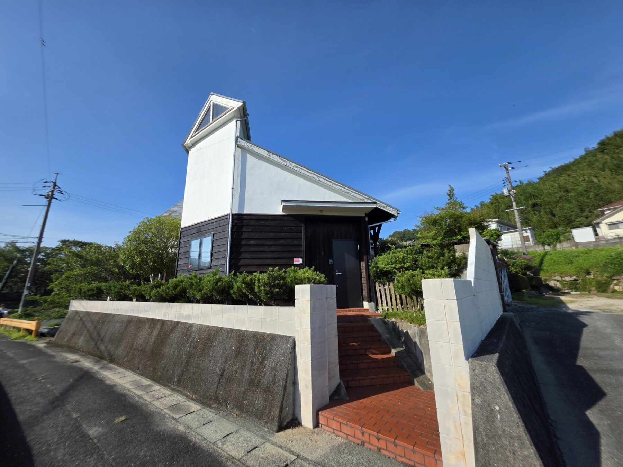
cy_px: 234
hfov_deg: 106.2
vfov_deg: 89.9
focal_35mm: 13
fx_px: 234
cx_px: 312
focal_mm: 2.2
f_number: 1.9
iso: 40
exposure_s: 1/1789
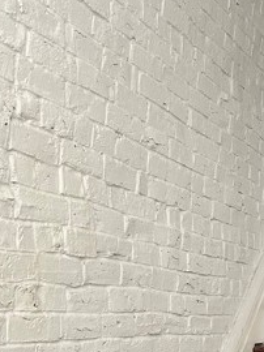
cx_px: 348
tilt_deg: -3.1
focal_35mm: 74
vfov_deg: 25.3
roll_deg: -0.7
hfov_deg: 18.4
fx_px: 754
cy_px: 338
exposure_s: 1/60
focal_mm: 5.7
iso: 160
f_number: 1.5
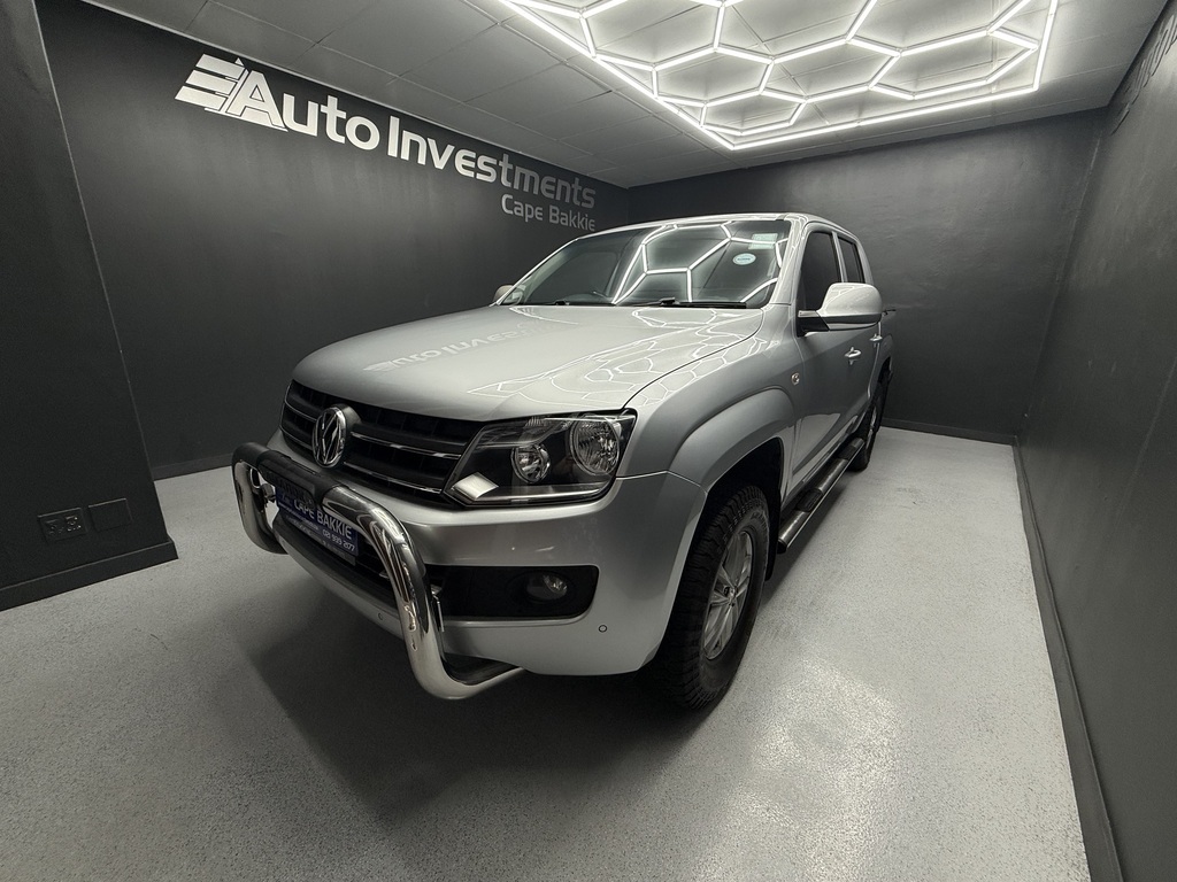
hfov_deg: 102.1
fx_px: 476
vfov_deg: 85.7
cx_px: 588
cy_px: 441
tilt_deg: -15.6
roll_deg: -1.0
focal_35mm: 14
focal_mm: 2.22
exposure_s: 1/100
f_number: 2.2
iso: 50
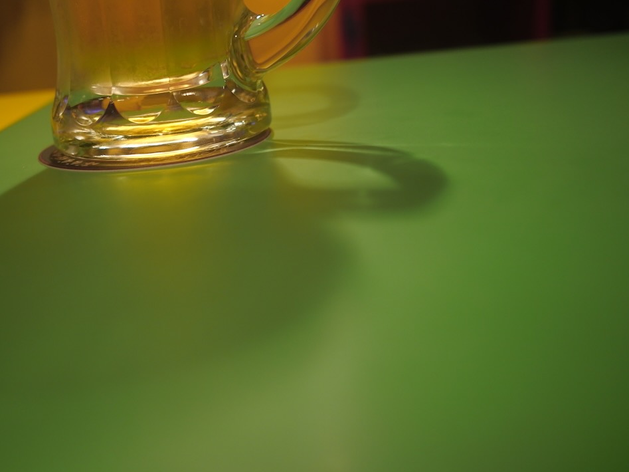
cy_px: 131
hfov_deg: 47.1
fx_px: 709
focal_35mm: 39
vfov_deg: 36.1
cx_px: 213
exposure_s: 1/40
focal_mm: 24
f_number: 3.5
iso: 1600
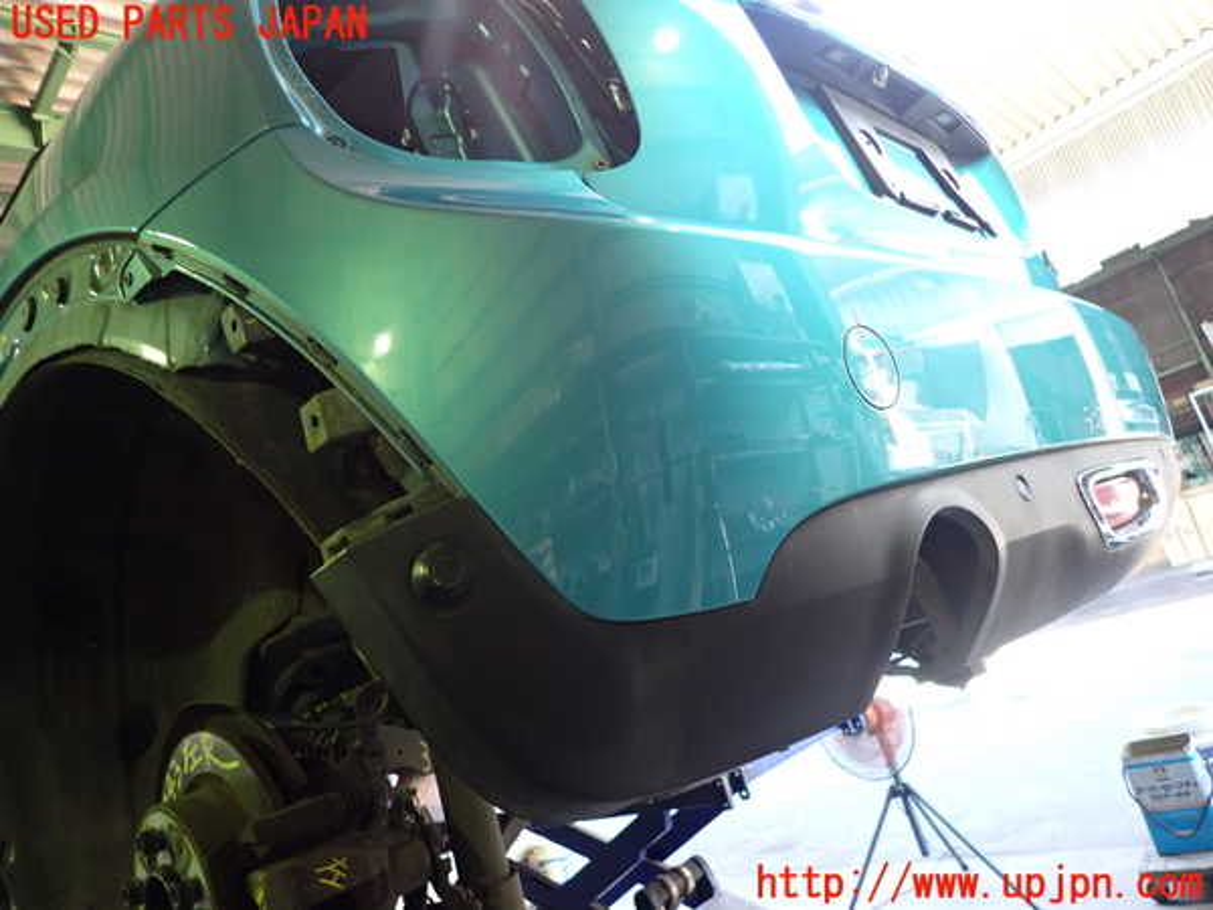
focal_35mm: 25
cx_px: 606
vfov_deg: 54.9
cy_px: 455
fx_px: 876
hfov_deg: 69.4
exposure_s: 1/30
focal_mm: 4.5
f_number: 2
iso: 250
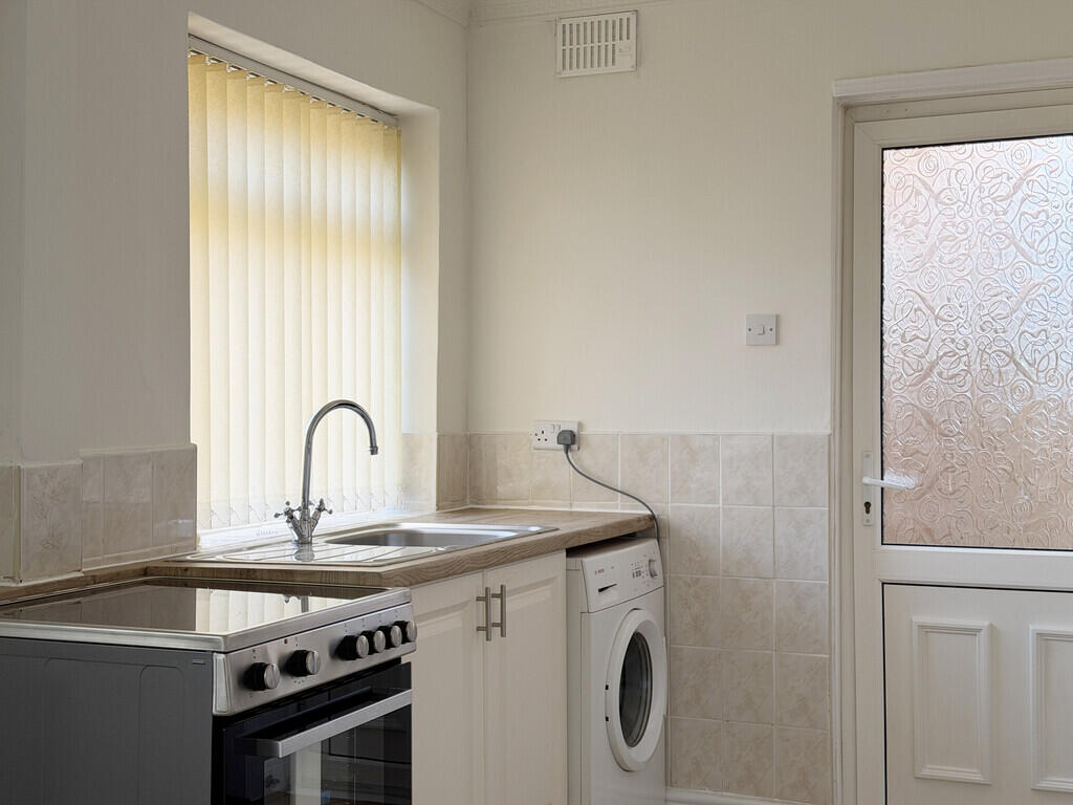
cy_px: 402
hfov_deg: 39.7
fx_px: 1488
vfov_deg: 30.3
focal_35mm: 48
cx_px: 536
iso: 50
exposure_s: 1/134
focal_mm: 6.8
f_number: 1.8
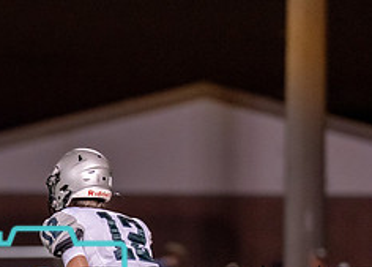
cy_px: 284
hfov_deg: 4.1
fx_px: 5128
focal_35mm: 485
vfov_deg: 3.0
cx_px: -100
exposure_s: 1/1000
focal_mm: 135
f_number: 1.8
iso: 1600
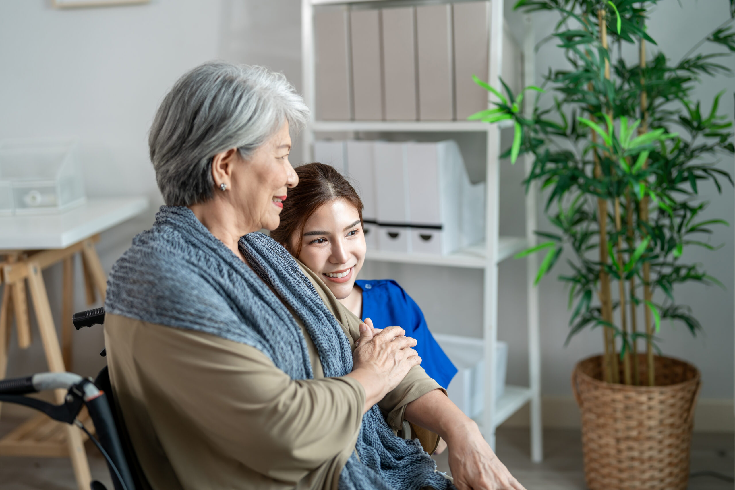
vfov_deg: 27.0
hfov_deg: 39.6
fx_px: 1021
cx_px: 368
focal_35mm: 50
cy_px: 245
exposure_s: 1/250
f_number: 1.8
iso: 200
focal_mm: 50
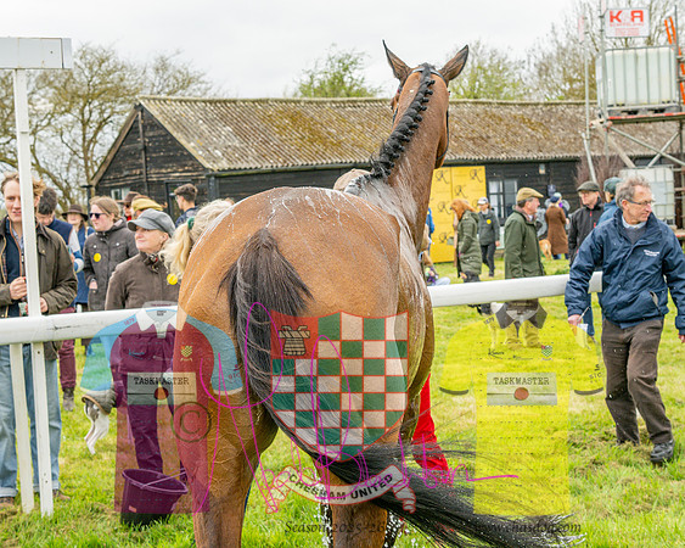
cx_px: 342
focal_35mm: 59
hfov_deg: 32.2
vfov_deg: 26.0
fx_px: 1187
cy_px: 274
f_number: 5
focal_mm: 35
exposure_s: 1/500
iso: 400
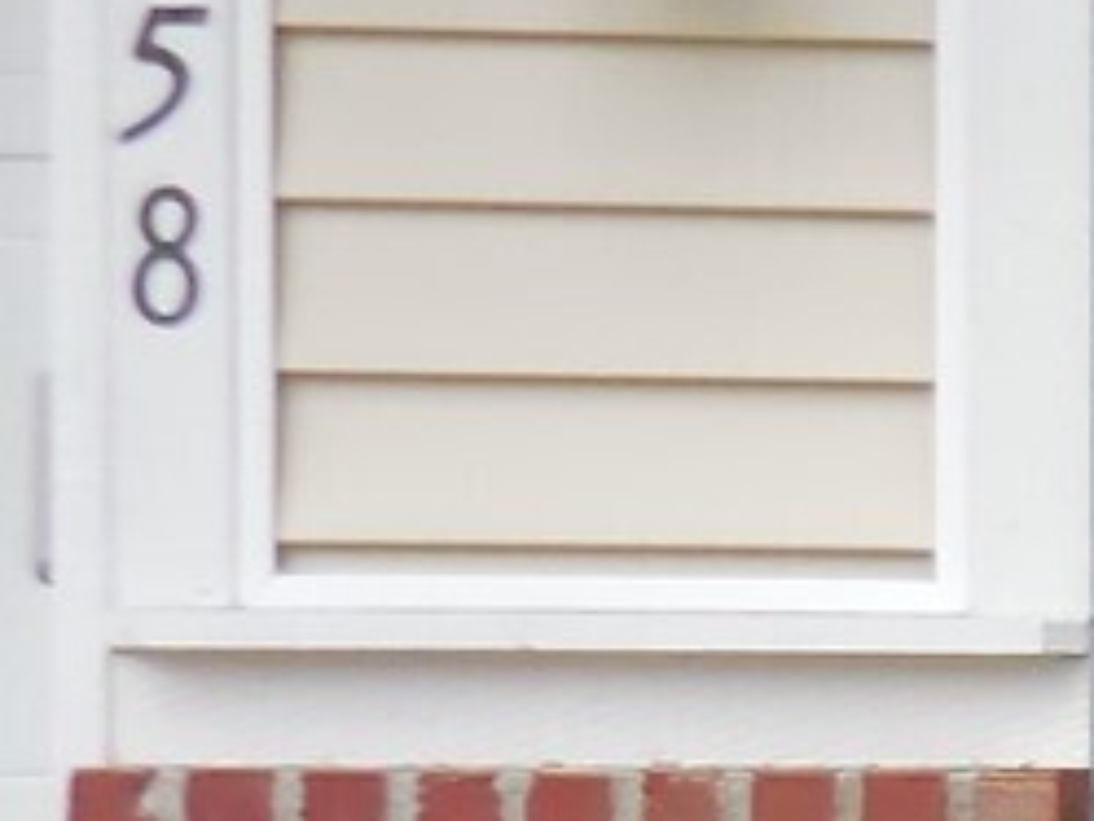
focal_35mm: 212
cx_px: 3374
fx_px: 6703
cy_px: 1168
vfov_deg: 6.9
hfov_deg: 7.9
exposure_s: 1/200
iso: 125
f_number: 3.7
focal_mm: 5.9
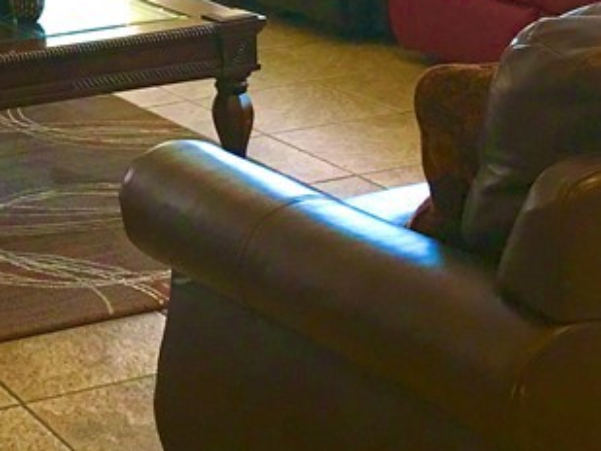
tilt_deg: -8.9
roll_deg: -1.5
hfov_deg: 19.6
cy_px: -55
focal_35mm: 96
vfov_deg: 15.0
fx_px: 1667
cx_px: -48
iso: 40
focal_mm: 4.15
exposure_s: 1/30
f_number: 2.2
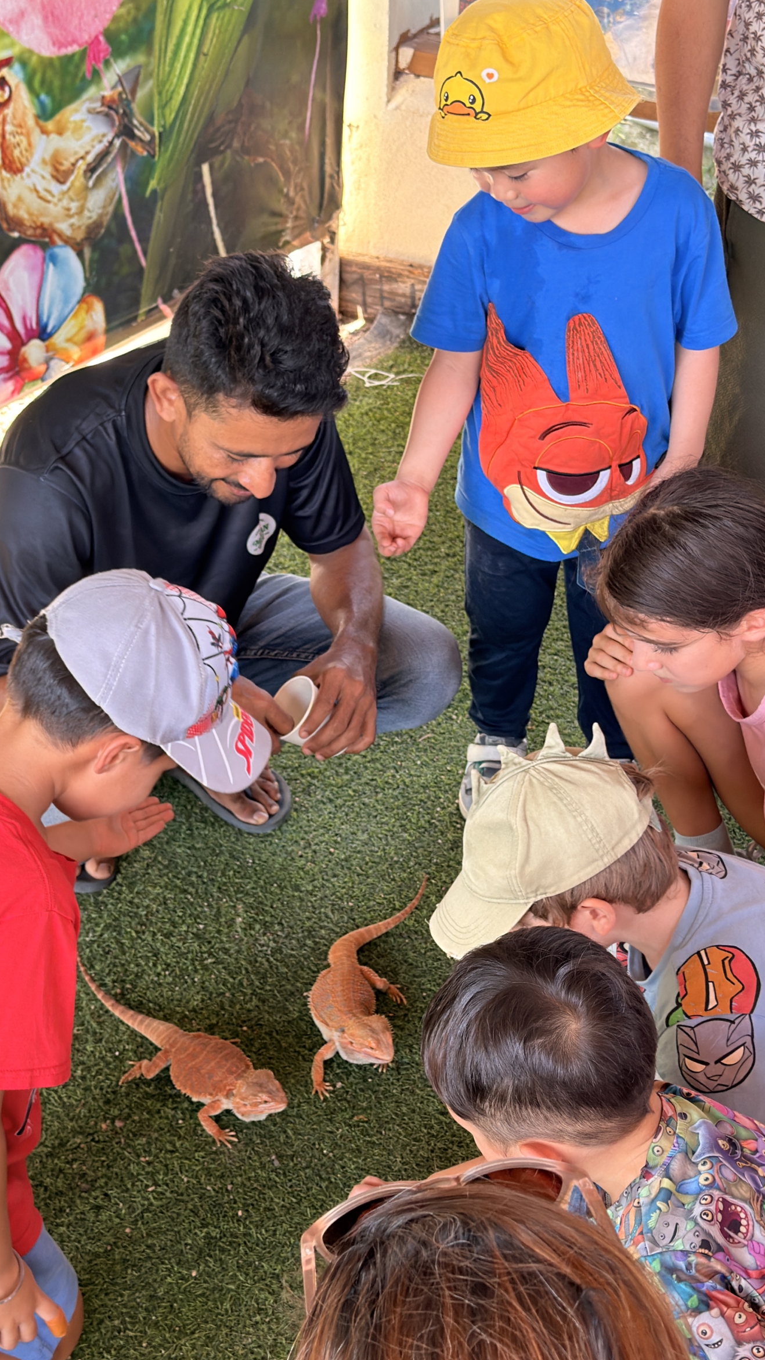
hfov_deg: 23.9
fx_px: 1802
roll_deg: -2.3
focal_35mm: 50
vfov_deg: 41.3
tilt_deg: -33.6
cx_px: 320
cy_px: 651
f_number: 1.78
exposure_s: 1/226
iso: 160
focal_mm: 6.76
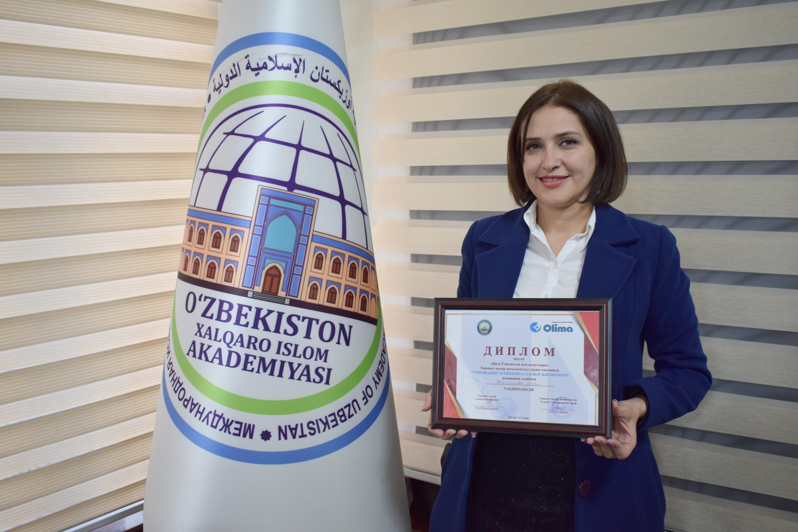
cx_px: 399
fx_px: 798
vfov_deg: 36.9
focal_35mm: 36
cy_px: 266
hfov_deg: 53.1
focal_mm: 24
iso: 500
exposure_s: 1/60
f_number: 4
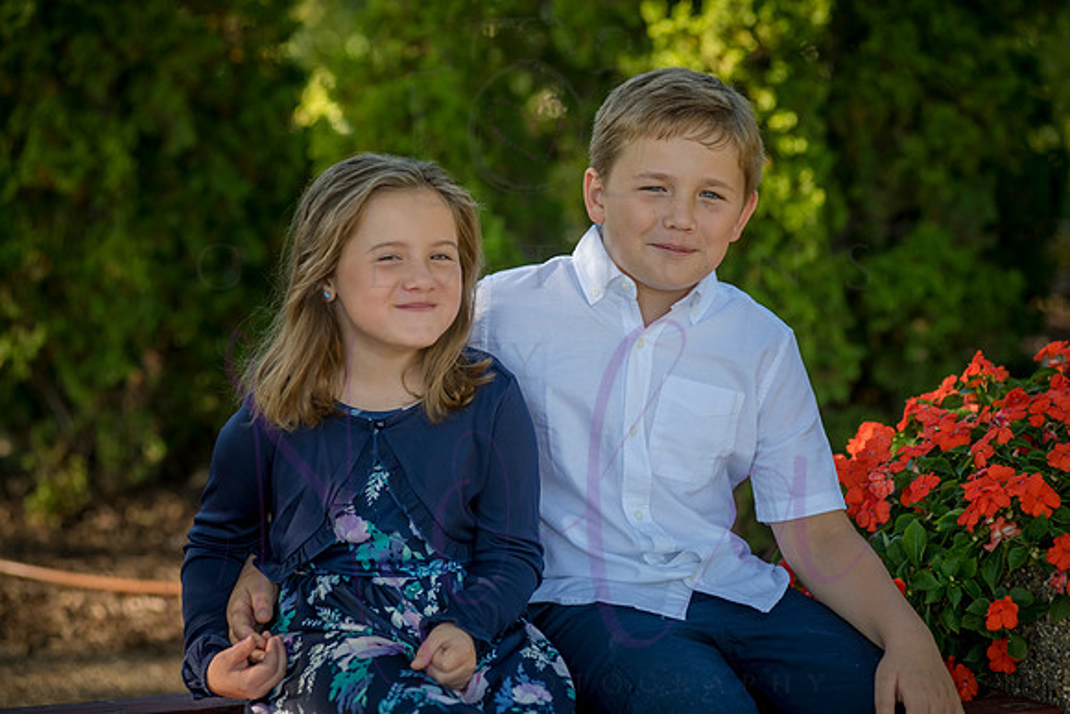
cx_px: 535
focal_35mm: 120
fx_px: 3567
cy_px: 357
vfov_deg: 11.4
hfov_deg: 17.1
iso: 400
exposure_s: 1/500
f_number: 4
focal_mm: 120
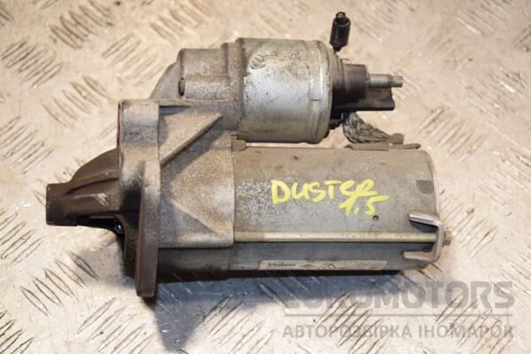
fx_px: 1106
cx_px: 266
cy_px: 177
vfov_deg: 18.2
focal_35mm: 75
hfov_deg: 27.0
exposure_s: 1/160
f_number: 5
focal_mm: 50
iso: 800
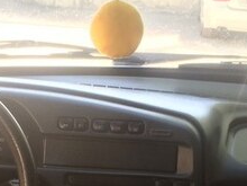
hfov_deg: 22.5
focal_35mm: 87
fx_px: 621
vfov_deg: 16.3
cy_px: 223
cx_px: 112
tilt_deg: -23.3
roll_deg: +0.7
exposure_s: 1/100
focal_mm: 4.15
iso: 40
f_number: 2.2
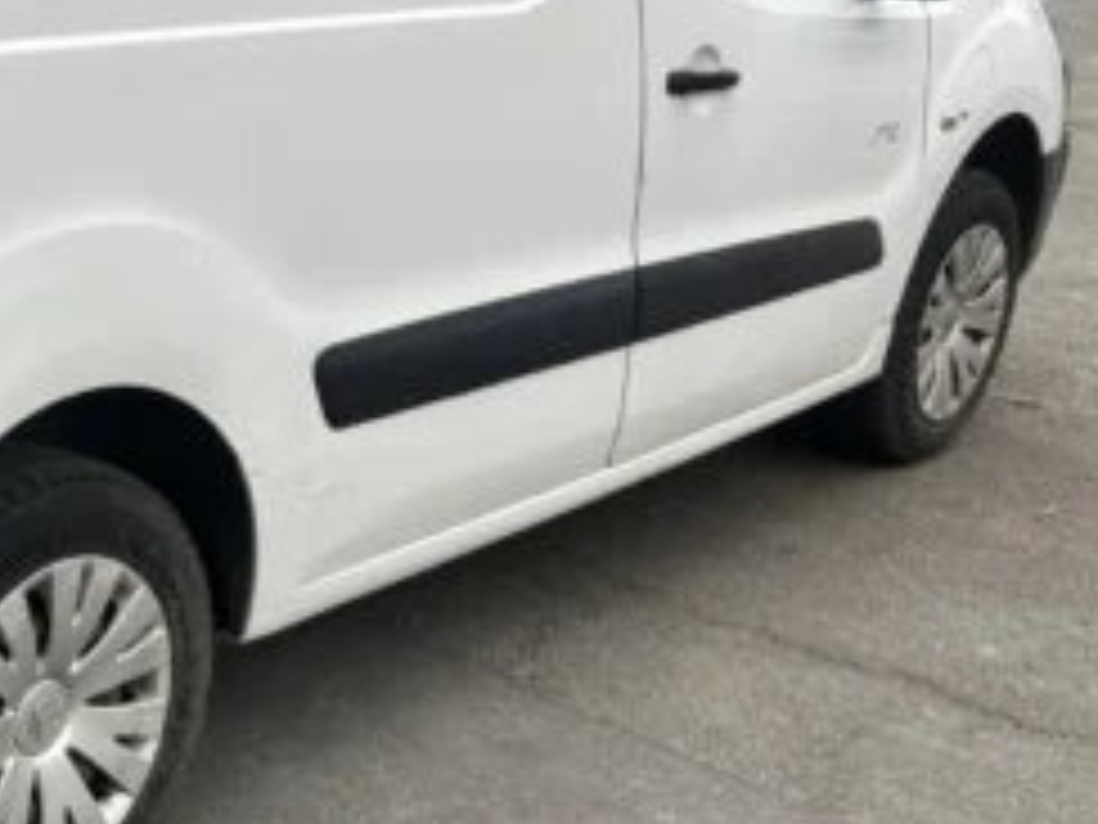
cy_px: 270
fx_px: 2030
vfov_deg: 22.8
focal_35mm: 64
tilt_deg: -13.9
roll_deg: +0.1
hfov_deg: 27.8
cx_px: -90
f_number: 1.5
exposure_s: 1/748
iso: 50
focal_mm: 5.7
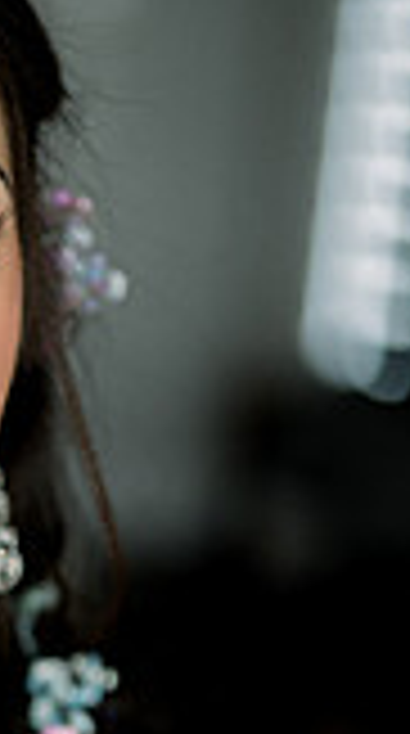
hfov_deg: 8.1
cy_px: 707
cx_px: -216
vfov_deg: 14.6
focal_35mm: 145
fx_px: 2819
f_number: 1.4
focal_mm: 50
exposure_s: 1/160
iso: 320
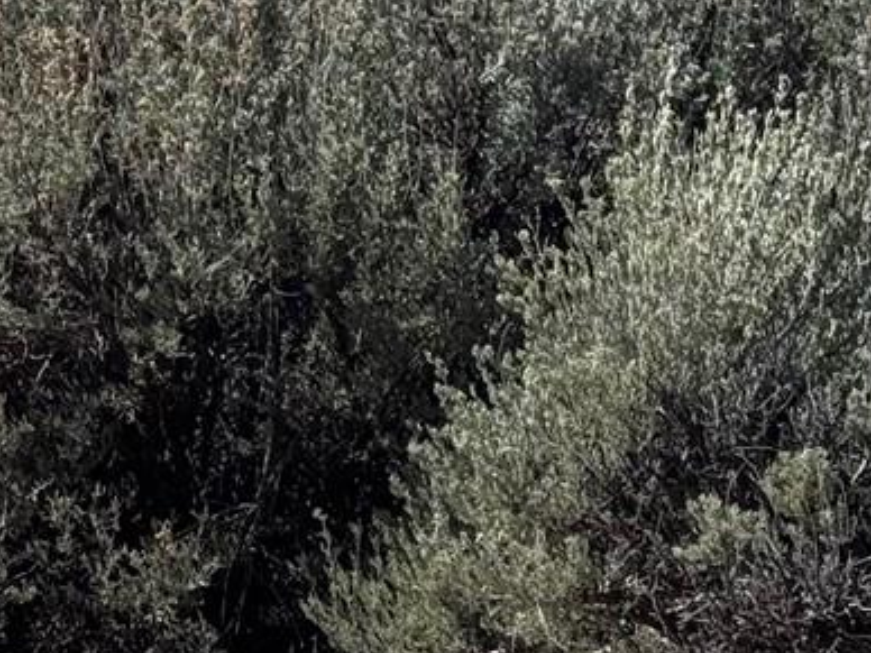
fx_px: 4982
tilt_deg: -4.8
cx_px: 391
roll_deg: +0.8
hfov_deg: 10.0
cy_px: -527
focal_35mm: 198
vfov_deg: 7.3
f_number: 1.78
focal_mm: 6.76
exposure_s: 1/7937
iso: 64
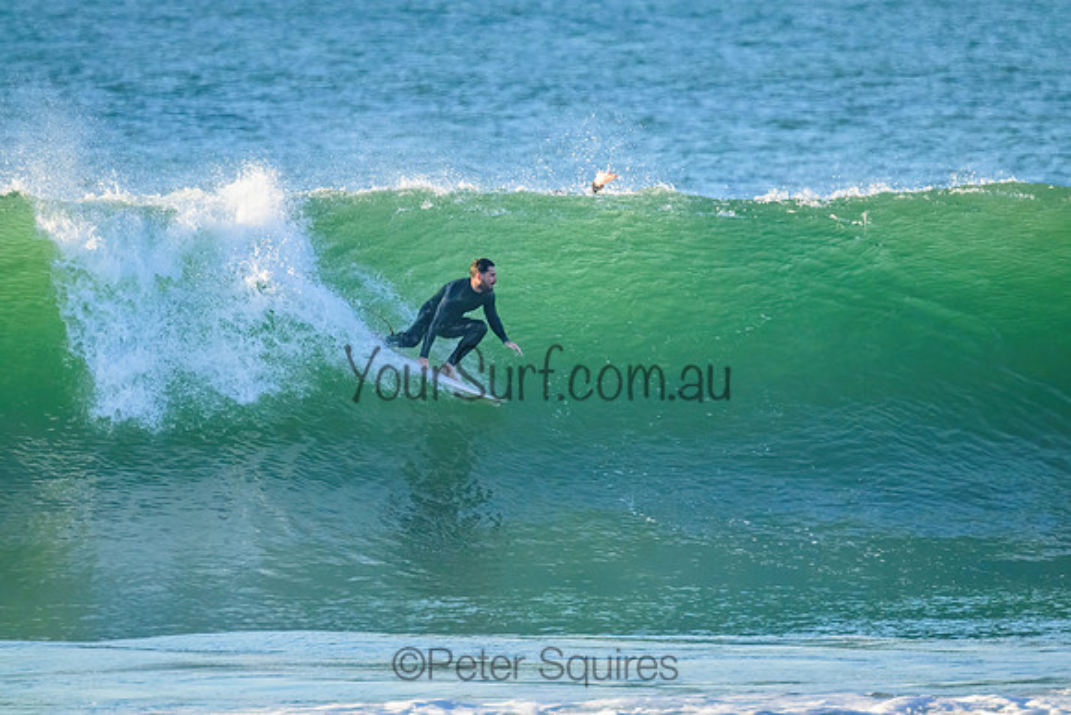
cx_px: 536
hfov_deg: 2.6
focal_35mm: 800
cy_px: 358
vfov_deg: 1.7
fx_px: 23804
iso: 5000
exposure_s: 1/1600
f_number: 11
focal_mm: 800
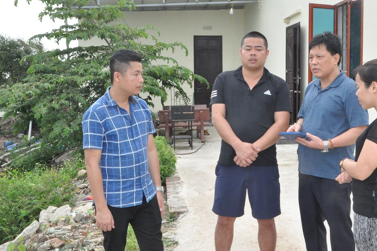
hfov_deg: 40.3
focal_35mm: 49
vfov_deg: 27.4
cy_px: 102
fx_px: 513
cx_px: 215
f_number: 25
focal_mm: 26
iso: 2500
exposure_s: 1/200
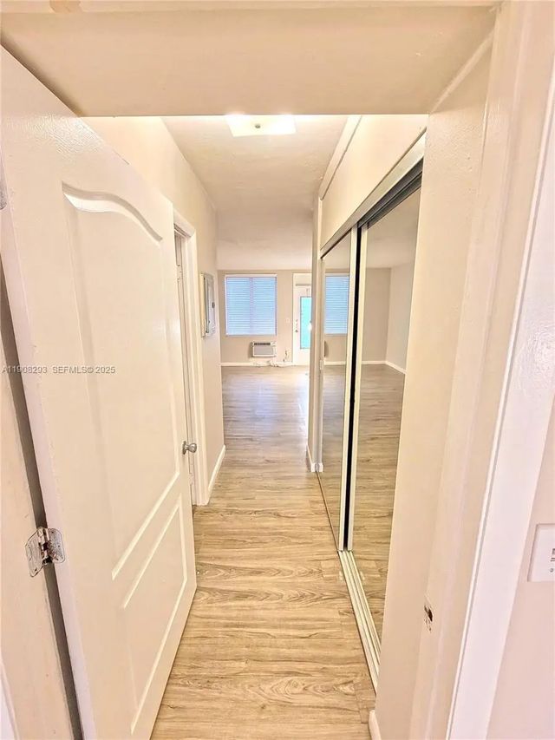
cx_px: 278
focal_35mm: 13
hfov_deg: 89.9
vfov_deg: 106.2
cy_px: 370
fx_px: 278
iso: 200
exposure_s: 1/60
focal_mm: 2.2
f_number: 2.2
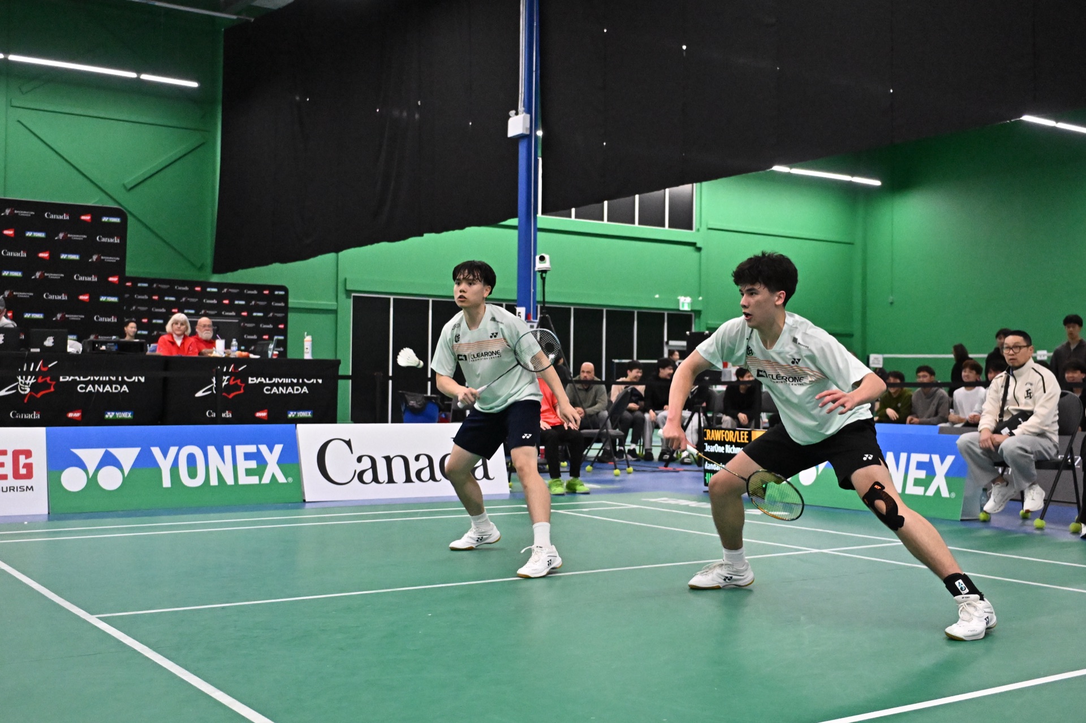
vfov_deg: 32.6
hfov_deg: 47.4
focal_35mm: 41
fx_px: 1236
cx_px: 543
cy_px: 362
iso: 6400
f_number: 2.8
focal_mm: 27.5
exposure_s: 1/1500
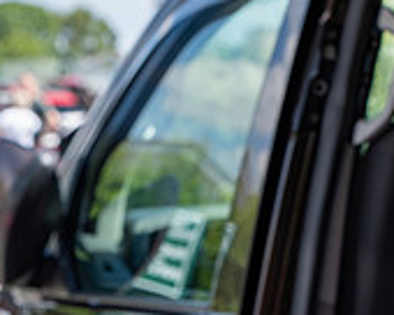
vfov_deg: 9.0
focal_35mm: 169
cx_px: 76
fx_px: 1971
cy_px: 435
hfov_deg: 11.4
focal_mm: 68
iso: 100
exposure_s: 1/200
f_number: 5.6
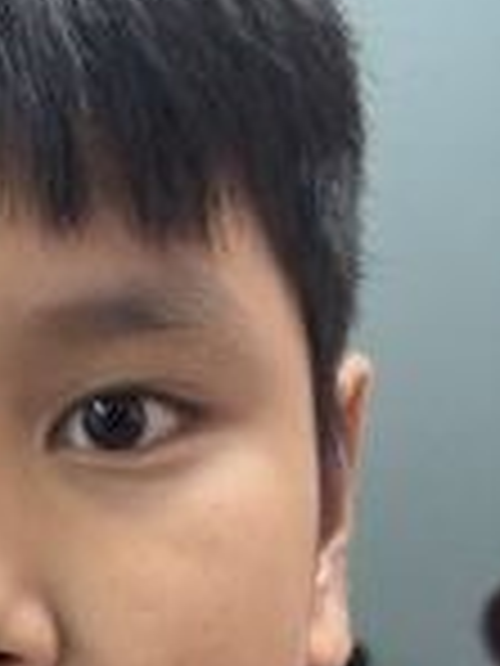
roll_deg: -0.8
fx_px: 3390
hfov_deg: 8.4
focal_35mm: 176
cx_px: 18
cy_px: 1566
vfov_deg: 9.9
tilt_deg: -17.6
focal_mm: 5.7
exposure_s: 1/100
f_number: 1.5
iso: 100
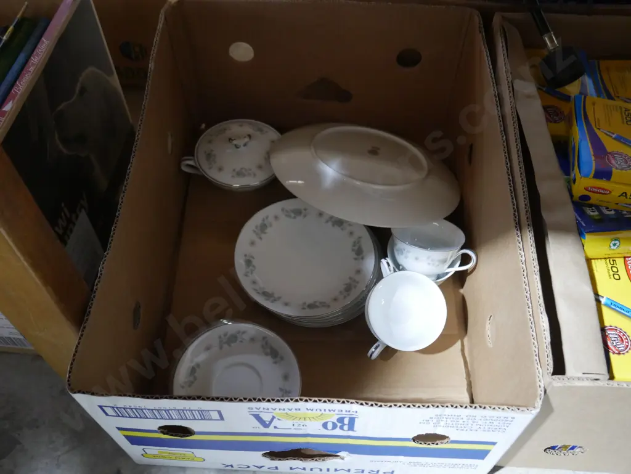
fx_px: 620
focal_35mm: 34
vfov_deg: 41.8
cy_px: 237
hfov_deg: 53.9
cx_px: 316
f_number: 4
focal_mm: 17
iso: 2500
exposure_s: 1/60
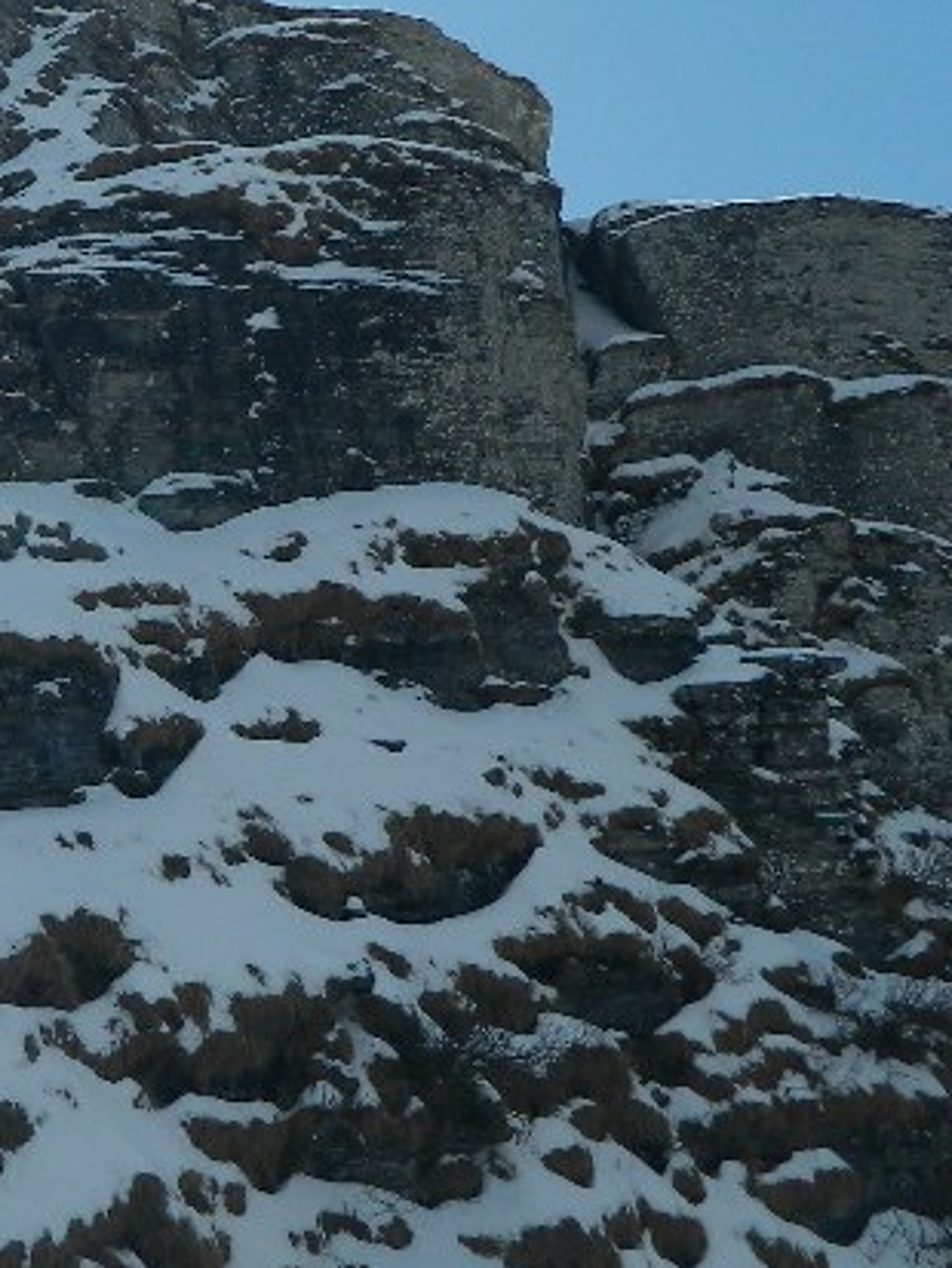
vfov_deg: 31.1
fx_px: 2272
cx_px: -276
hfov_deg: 21.5
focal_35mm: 62
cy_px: 543
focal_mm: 4.5
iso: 80
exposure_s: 1/400
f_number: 8.7
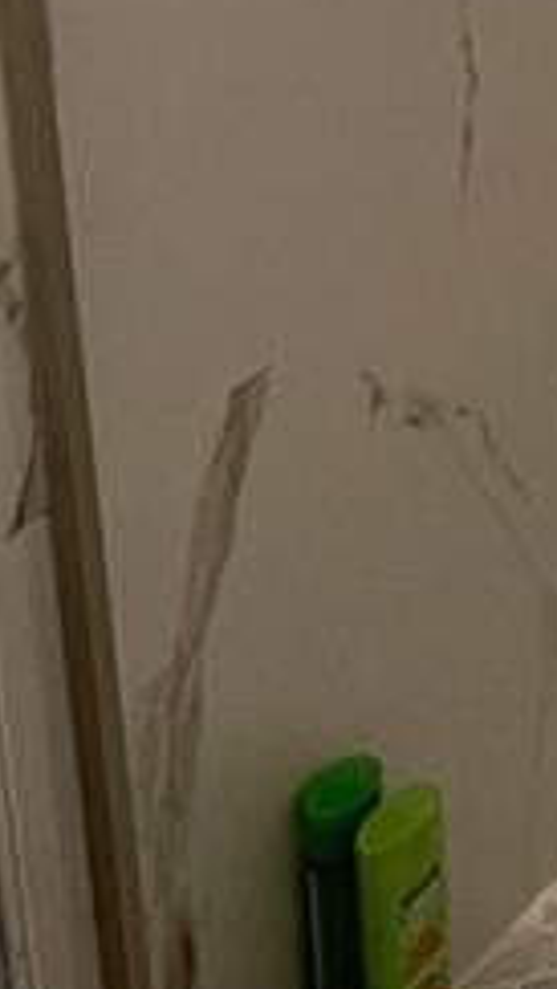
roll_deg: +3.2
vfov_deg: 14.4
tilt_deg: -14.6
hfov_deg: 8.3
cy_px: -480
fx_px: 3670
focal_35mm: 140
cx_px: 1045
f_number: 1.6
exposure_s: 1/60
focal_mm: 4.2
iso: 200
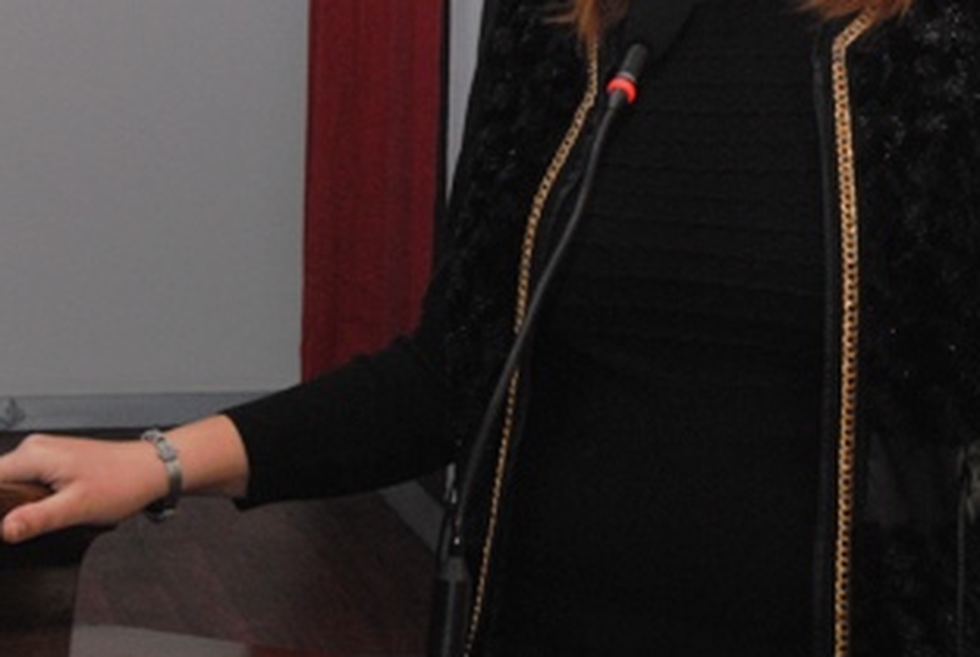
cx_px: 697
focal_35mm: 123
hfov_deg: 16.6
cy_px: 88
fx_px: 3353
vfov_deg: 11.1
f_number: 7.1
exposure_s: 1/60
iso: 800
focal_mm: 40
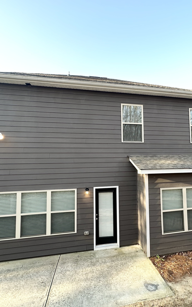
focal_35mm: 20
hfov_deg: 59.0
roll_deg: +0.7
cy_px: 154
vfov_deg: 85.1
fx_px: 167
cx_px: 119
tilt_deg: +2.2
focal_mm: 2.22
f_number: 2.2
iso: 64
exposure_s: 1/99
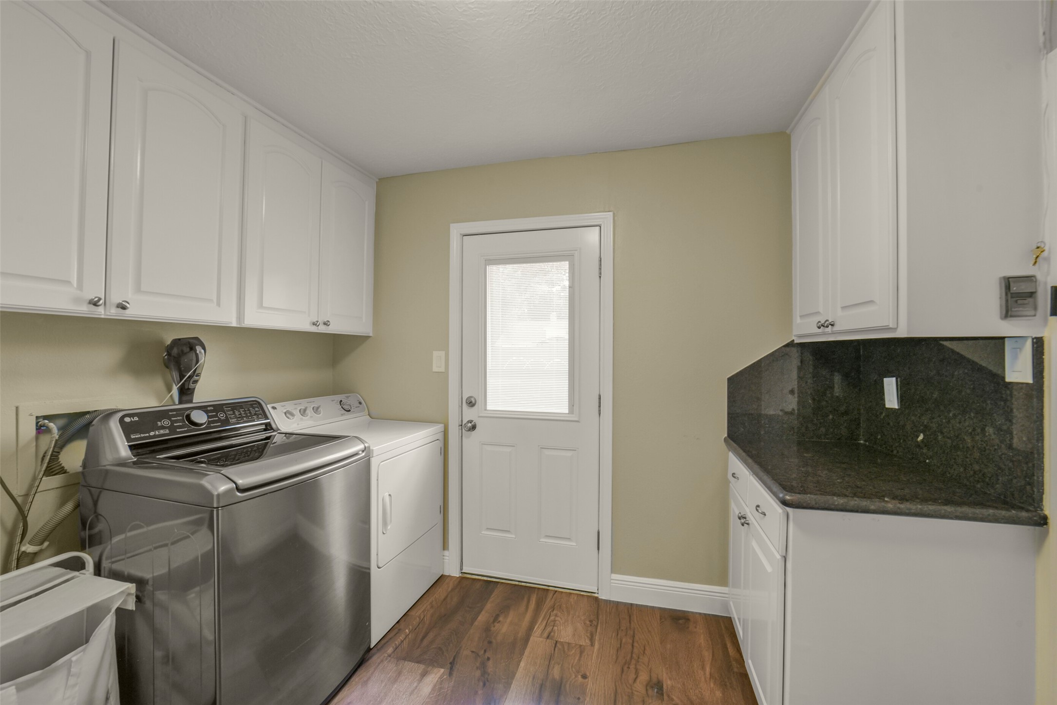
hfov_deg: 104.2
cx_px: 528
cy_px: 352
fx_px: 411
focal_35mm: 14
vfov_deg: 81.2
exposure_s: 1/20
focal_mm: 14
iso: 500
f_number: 11
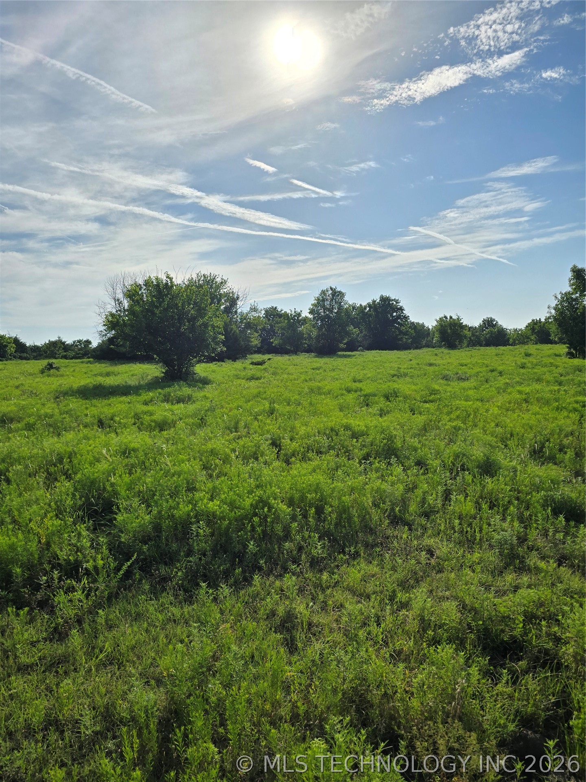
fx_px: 519
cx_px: 293
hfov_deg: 58.9
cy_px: 391
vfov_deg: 73.9
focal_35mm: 23
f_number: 1.7
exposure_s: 1/3050
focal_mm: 6.3
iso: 12
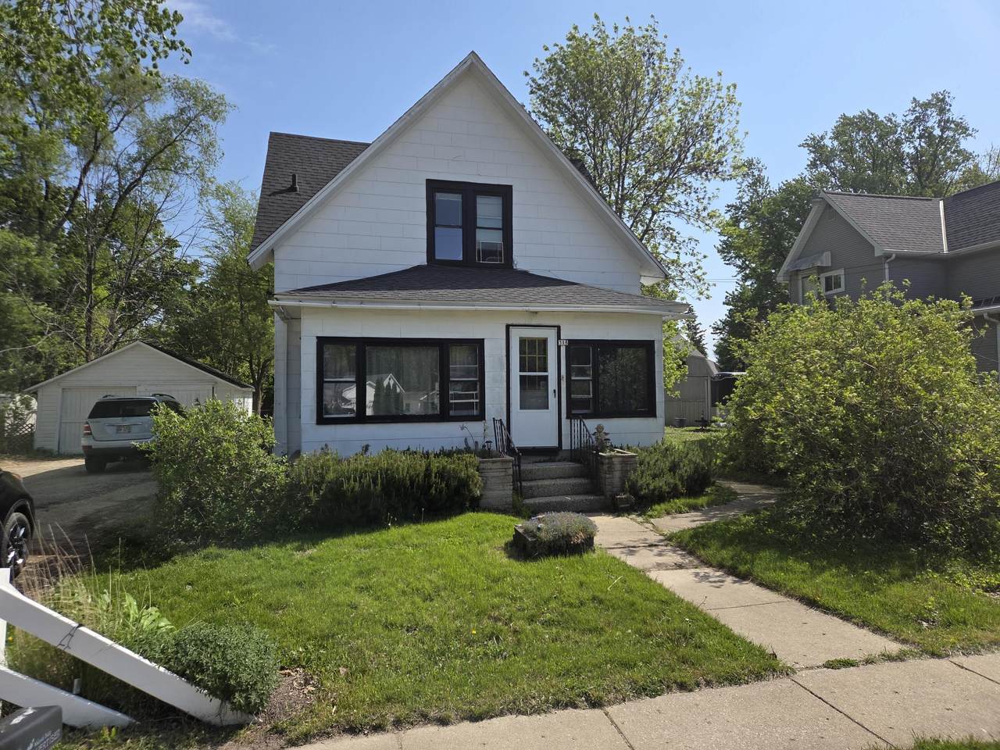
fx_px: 664
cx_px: 500
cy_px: 375
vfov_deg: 58.9
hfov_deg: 73.9
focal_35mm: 23
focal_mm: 5.4
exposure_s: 1/5129
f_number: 1.8
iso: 80
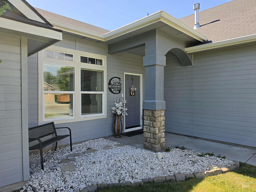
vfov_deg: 58.9
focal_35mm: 23
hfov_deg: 73.9
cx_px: 128
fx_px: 170
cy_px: 96
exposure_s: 1/3009
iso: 64
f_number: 1.4
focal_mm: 6.5
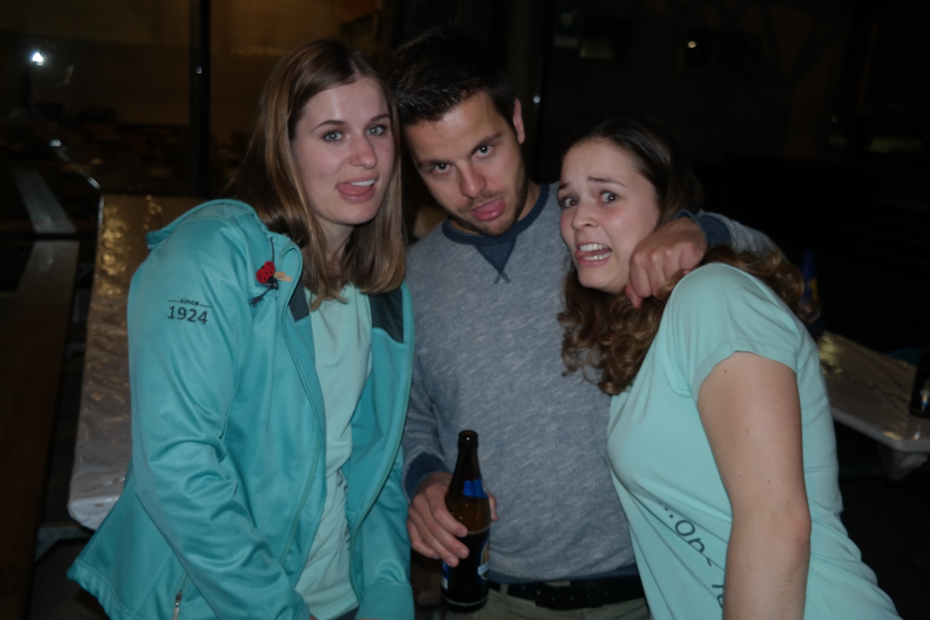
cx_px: 465
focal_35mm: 33
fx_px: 852
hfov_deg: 57.2
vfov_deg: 40.0
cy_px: 310
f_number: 4
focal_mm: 22
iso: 400
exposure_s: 1/40
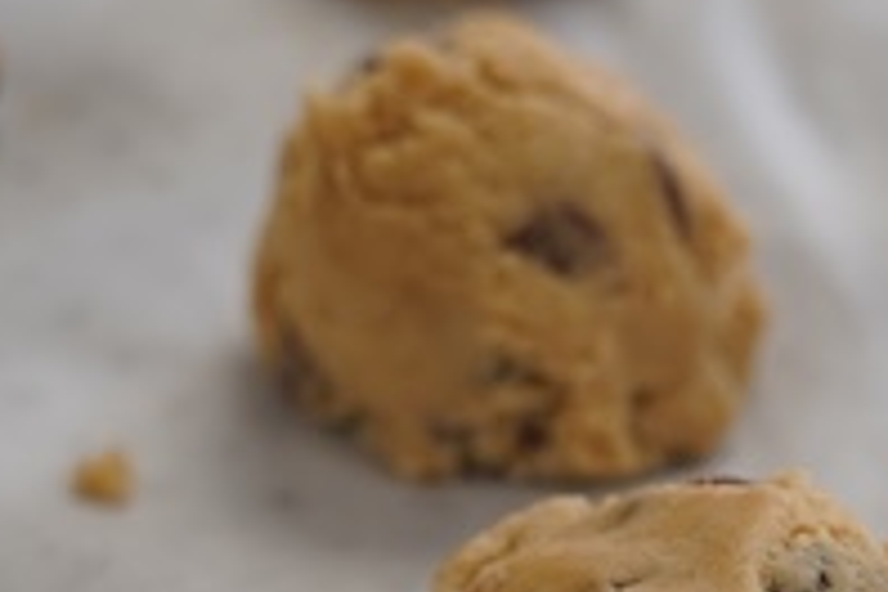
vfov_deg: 10.7
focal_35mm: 127
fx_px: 3132
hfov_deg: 16.0
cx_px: 731
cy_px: 632
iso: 200
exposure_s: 1/50
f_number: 5
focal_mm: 42
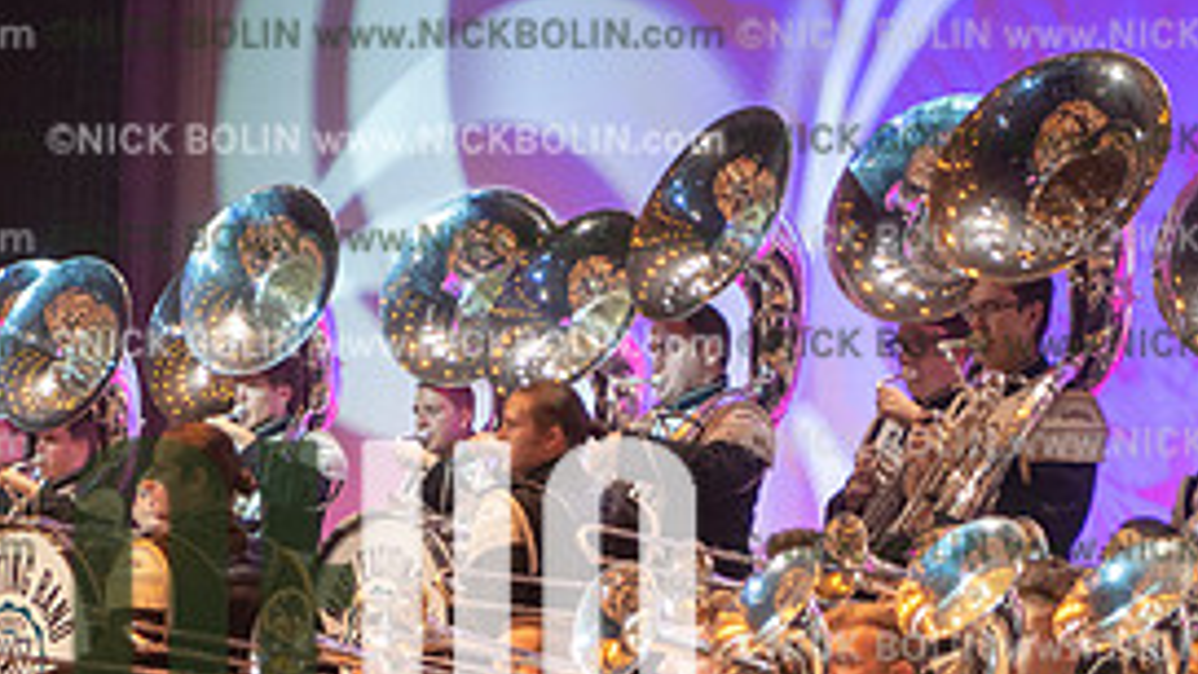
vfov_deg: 9.8
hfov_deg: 17.4
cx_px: 383
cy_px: 650
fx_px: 3907
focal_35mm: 123
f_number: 2.8
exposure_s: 1/200
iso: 2000
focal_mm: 55
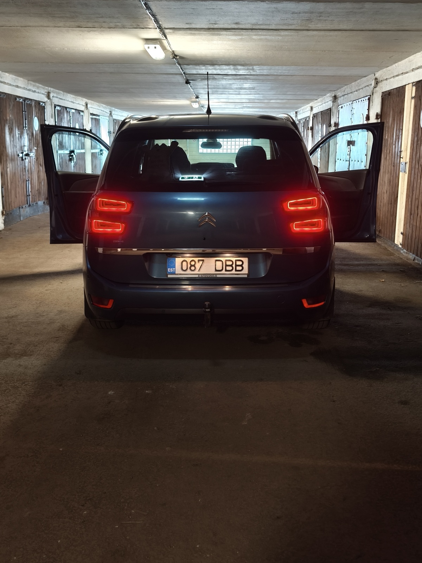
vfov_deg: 52.6
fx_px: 569
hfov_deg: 40.7
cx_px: 211
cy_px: 282
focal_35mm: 35
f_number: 1.6
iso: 1250
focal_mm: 6.57
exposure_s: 1/24
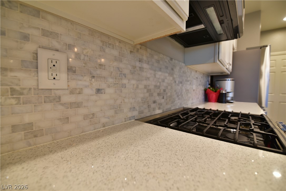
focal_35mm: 15
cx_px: 143
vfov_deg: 77.3
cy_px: 96
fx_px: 119
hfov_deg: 100.4
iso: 640
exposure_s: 1/60
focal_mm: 15
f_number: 2.8
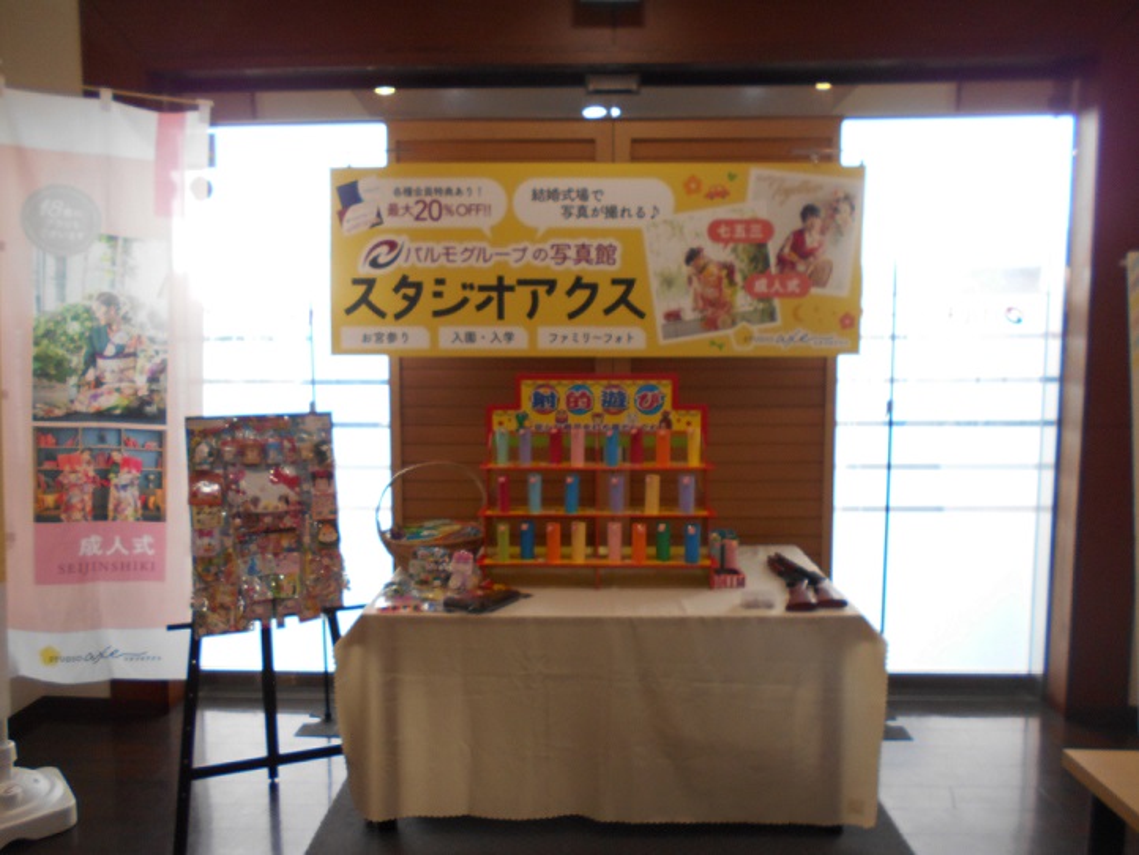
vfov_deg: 53.1
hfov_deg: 67.3
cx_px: 570
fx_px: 856
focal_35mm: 26
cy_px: 428
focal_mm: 4.6
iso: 160
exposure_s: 1/30
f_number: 3.2
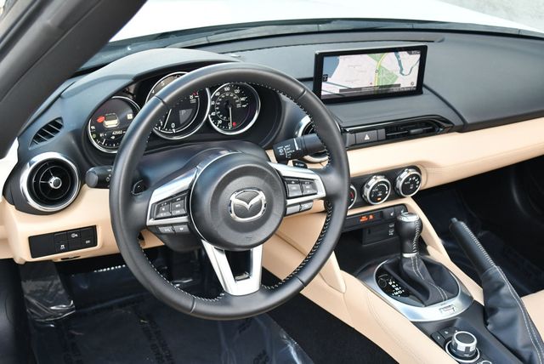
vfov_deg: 30.6
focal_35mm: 44
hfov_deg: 44.5
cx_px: 272
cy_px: 182
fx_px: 665
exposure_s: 1/250
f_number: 3.8
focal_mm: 22
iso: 640
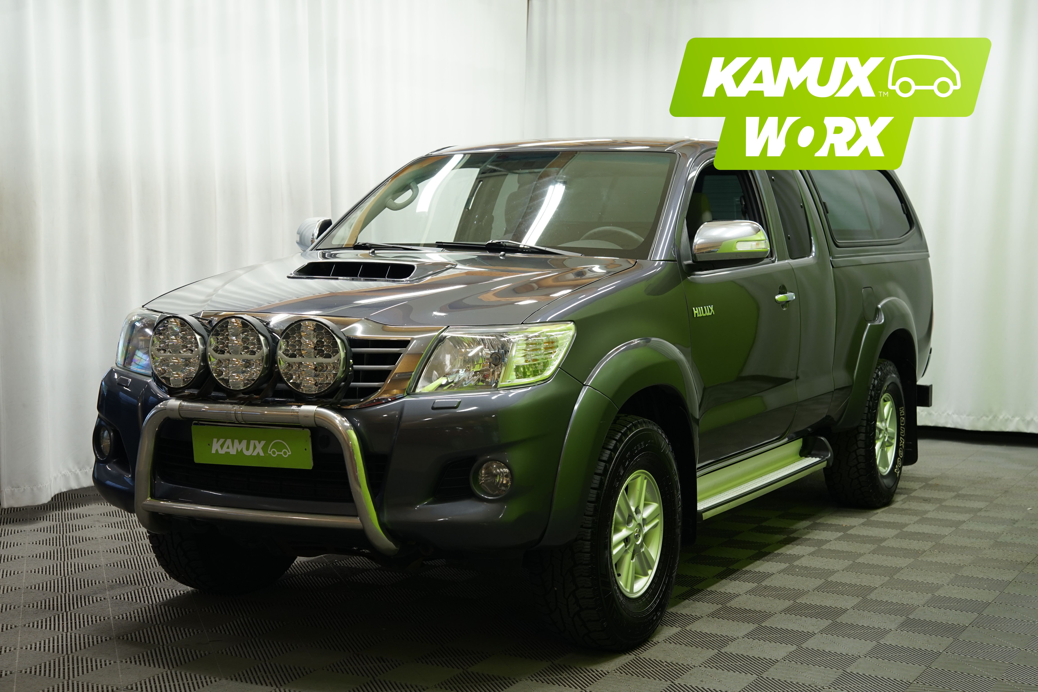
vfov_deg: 26.5
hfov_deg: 38.9
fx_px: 1470
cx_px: 519
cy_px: 346
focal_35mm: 51
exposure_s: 1/20
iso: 500
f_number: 5
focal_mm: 51
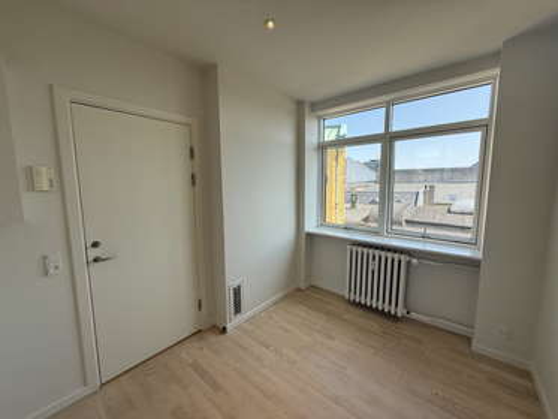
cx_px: 279
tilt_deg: -5.4
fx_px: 226
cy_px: 210
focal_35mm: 14
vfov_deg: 85.7
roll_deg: +0.8
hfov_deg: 102.0
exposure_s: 1/461
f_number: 2.2
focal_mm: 2.22
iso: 64
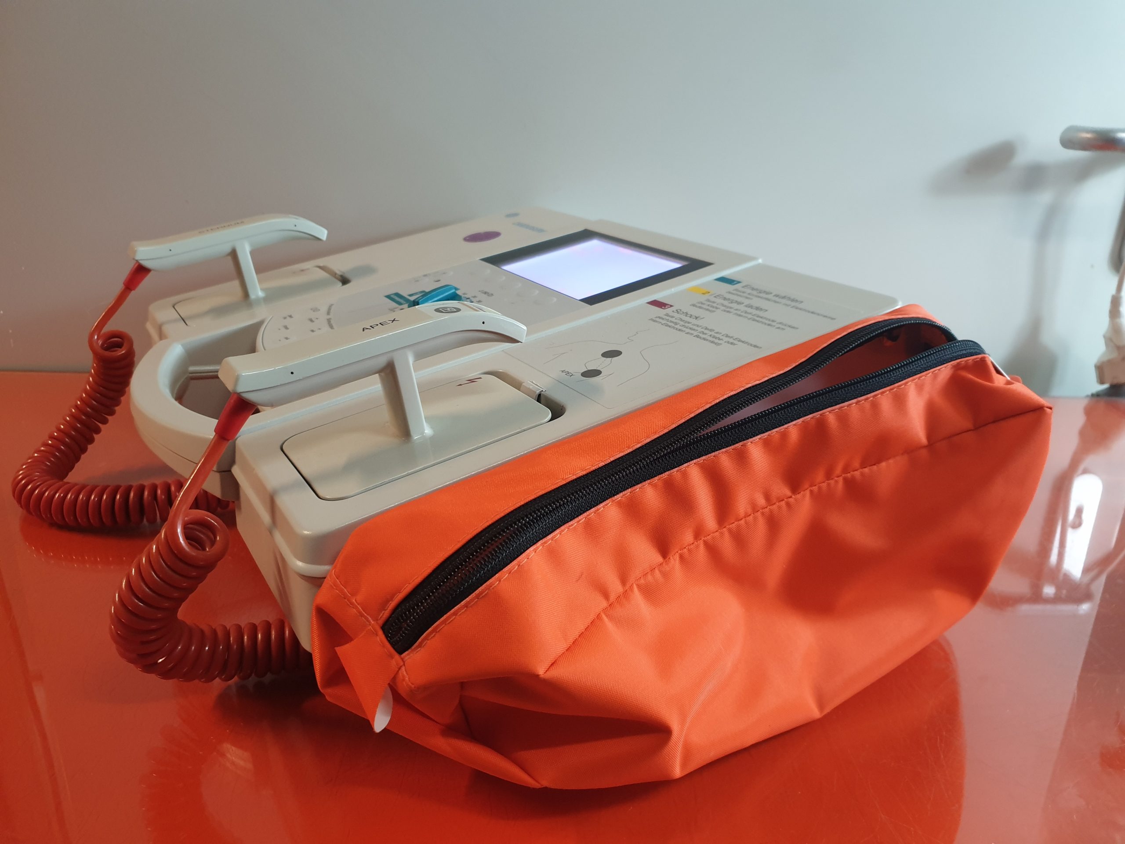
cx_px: 562
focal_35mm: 26
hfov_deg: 67.3
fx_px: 845
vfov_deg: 53.1
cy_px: 422
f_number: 1.5
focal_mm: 4.3
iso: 200
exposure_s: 1/50
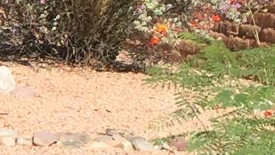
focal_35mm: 245
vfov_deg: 4.9
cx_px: -356
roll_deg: -1.2
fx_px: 1787
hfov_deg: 8.2
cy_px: 264
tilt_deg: -11.3
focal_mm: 4.15
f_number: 2.2
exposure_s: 1/1364
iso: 32
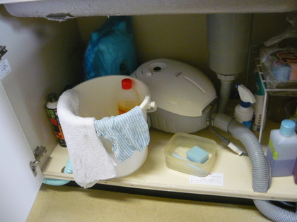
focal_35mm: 33
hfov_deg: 55.4
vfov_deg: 42.9
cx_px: 148
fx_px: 283
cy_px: 111
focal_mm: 5.5
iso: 400
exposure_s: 1/15
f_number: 2.8
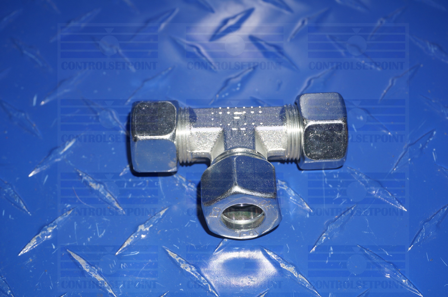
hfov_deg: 32.7
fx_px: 764
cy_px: 148
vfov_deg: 22.0
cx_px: 224
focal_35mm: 62
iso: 100
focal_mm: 41
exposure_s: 1/160
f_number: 8
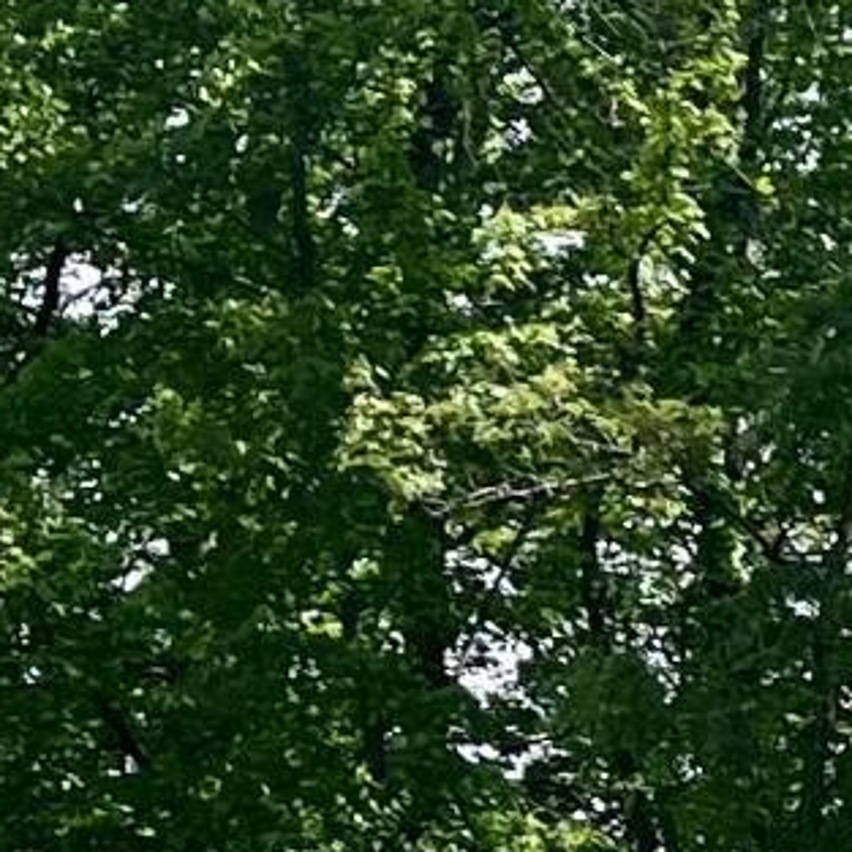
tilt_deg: +3.6
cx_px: 2308
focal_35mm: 220
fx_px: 6126
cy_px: 1334
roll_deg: +1.6
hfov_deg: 7.3
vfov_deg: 7.8
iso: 50
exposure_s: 1/3135
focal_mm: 5.1
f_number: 1.6
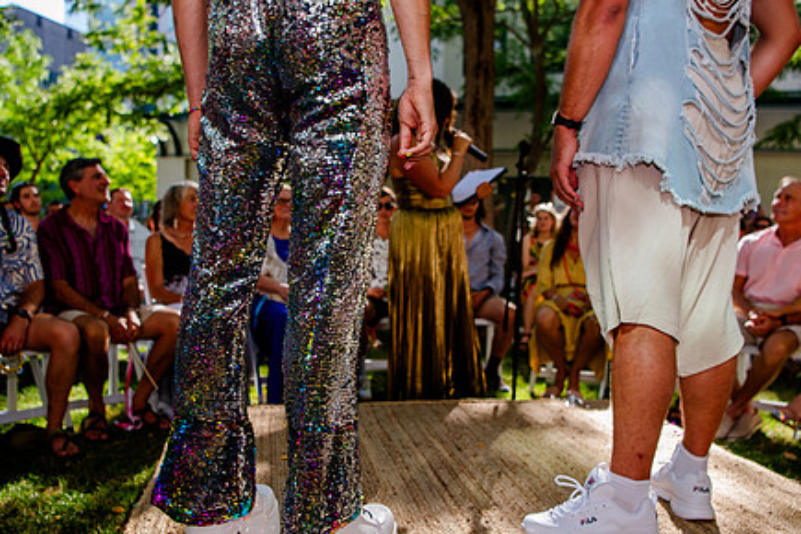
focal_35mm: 32
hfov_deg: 58.7
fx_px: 712
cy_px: 298
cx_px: 414
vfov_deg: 41.1
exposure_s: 1/500
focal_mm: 24
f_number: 3.2
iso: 200
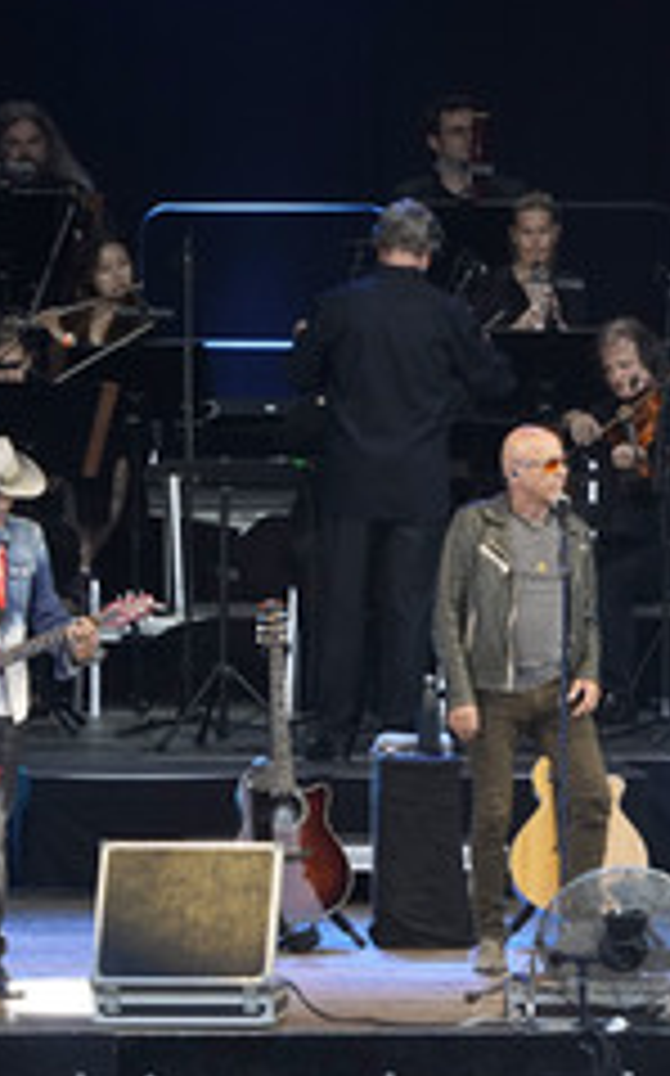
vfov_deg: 2.8
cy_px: 576
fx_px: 22361
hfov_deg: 1.7
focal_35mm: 764
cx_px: 690
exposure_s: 1/500
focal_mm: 397
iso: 2500
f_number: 6.3
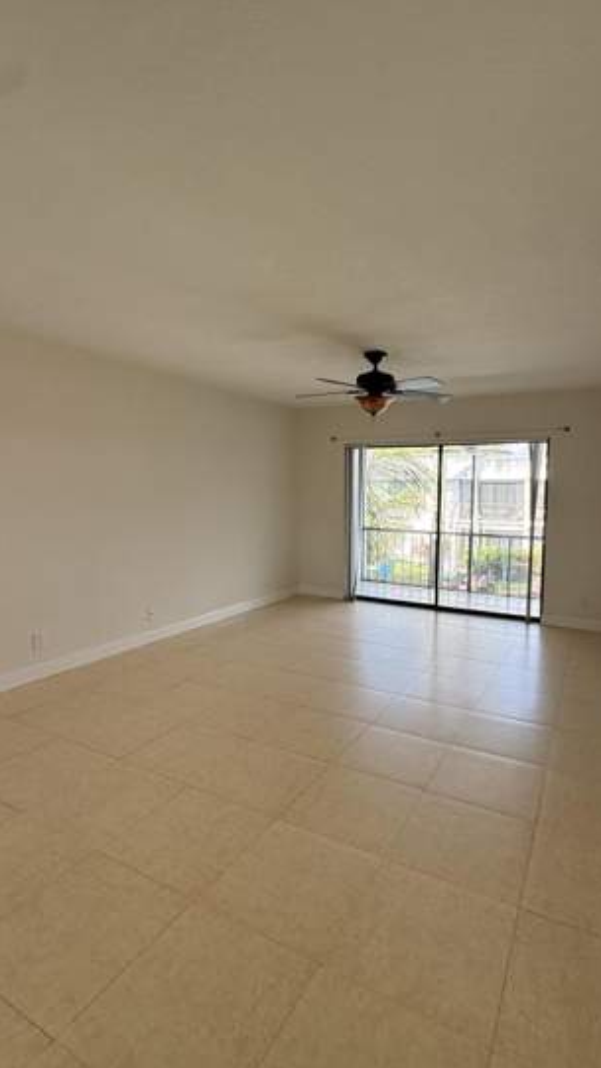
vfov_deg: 92.7
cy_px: 534
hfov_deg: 60.8
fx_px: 510
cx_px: 343
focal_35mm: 18
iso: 64
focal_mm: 2.22
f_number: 2.2
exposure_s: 1/171
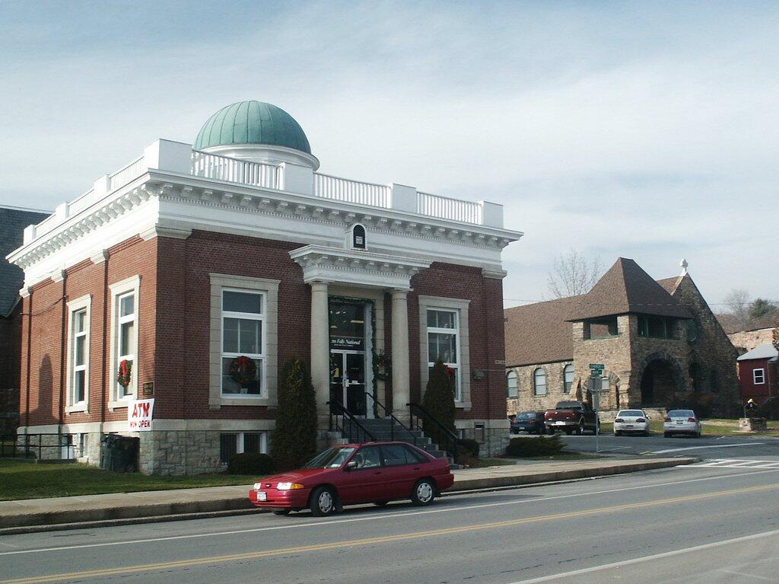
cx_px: 390
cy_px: 292
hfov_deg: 52.6
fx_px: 787
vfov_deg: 40.7
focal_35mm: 35
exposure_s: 1/45
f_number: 6.7
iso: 64
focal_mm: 7.18
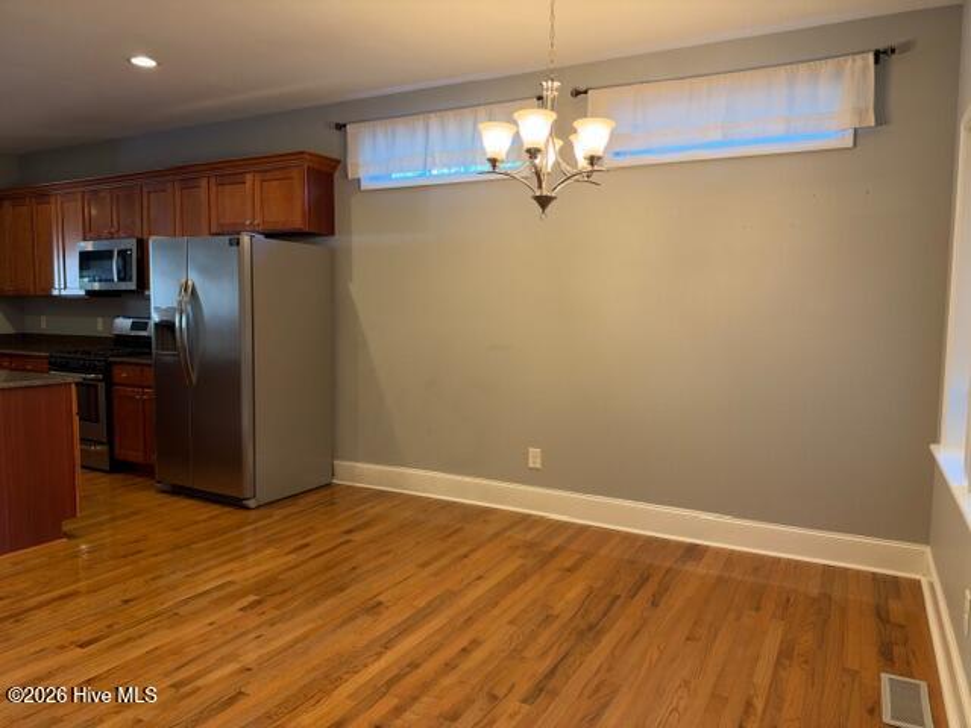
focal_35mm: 24
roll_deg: +0.1
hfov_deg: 71.6
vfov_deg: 56.8
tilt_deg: -5.5
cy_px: 364
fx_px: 673
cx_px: 486
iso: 125
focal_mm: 6.93
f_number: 1.48
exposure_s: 1/60
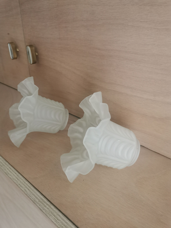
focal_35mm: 27
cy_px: 114
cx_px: 86
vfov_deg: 65.3
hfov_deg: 51.4
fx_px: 178
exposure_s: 1/33.3
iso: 320
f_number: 1.8
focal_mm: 5.58
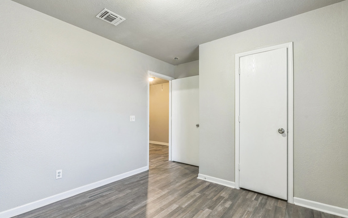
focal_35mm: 17
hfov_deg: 94.3
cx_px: 172
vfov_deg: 68.0
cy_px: 116
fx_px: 161
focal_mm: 16
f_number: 9
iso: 320
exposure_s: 1/5
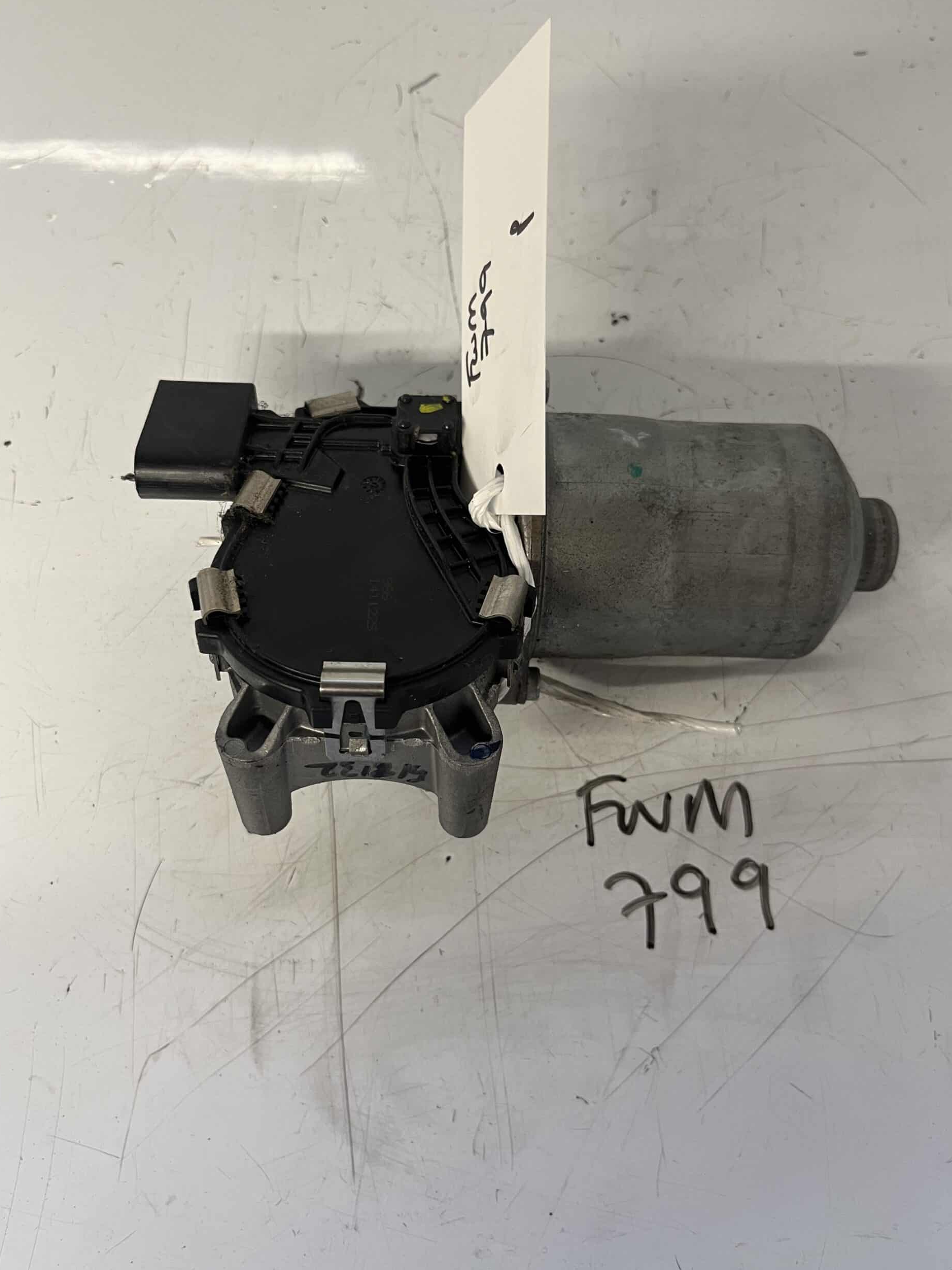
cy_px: 624
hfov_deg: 51.4
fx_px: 990
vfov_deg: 65.3
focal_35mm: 27
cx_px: 479
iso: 80
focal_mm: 5.1
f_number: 1.6
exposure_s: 1/50
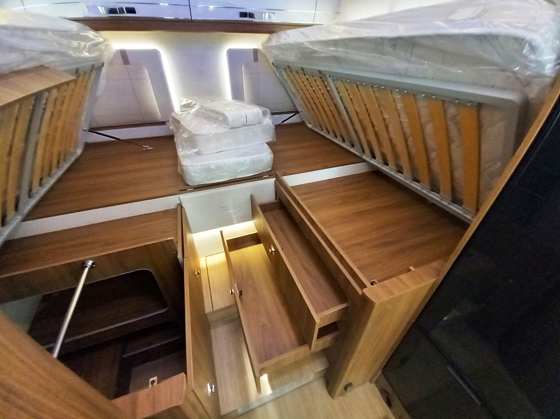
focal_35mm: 13
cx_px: 280
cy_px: 210
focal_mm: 1.13
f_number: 2.2
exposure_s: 1/25
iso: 400
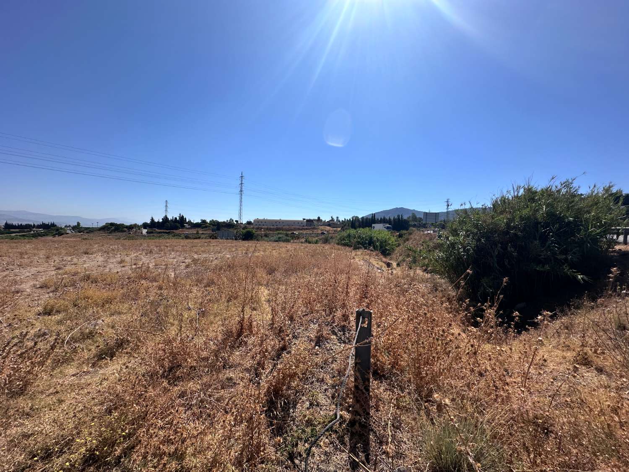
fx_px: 254
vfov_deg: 85.7
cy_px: 236
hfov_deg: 102.1
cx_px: 314
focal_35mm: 14
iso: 50
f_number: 2.2
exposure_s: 1/3300
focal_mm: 2.22
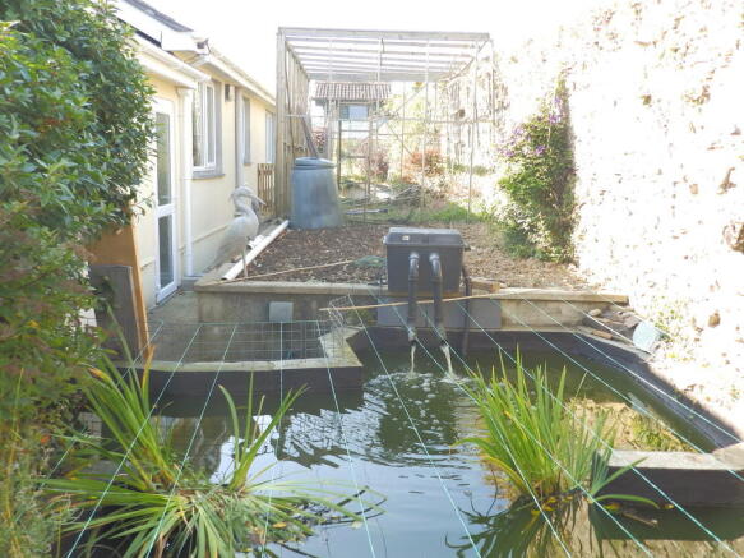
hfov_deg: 56.8
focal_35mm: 32
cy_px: 279
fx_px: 688
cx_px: 372
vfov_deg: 44.1
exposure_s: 1/50
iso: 80
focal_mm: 5.7
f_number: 3.7
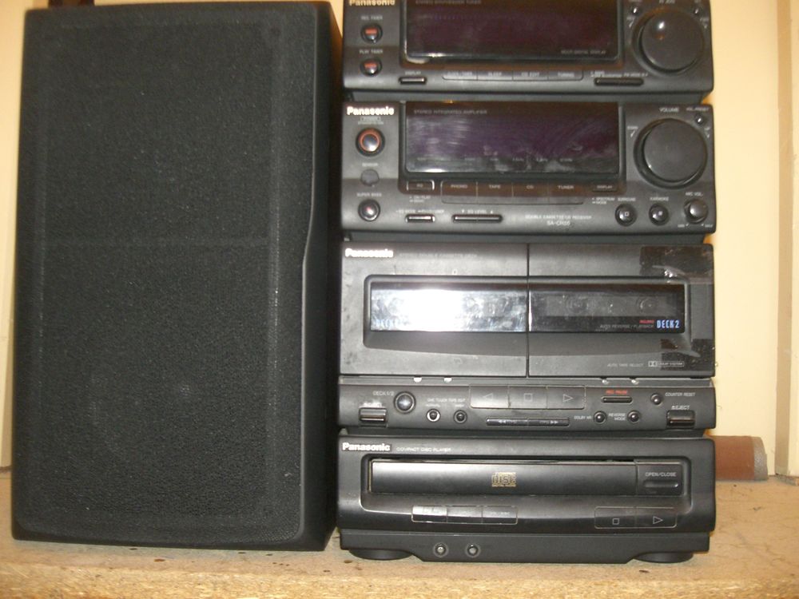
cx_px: 400
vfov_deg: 37.7
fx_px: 877
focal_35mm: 38
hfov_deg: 49.0
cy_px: 300
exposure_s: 1/60
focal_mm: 6.3
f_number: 3.1
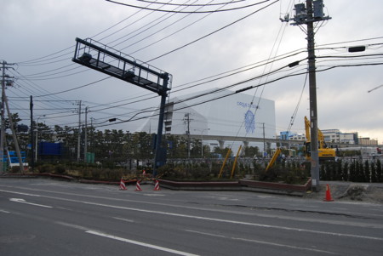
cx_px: 192
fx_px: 351
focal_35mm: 33
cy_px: 128
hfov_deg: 57.2
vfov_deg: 40.1
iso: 110
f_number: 5.6
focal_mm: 22
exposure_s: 1/125
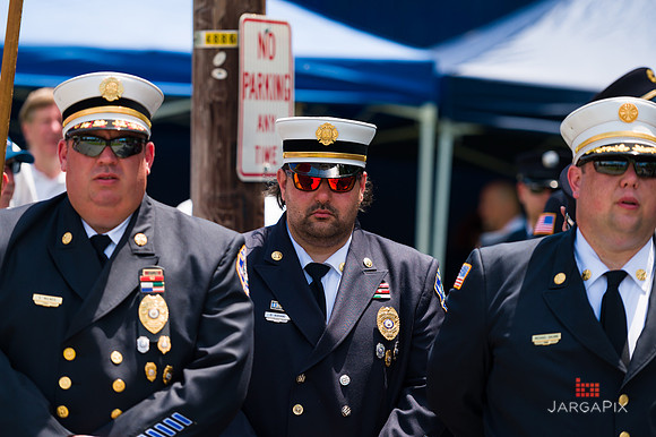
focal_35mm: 155
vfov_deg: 8.8
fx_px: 2823
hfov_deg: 13.3
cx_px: 328
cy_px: 218
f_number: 3.2
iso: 200
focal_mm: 155
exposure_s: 1/2500
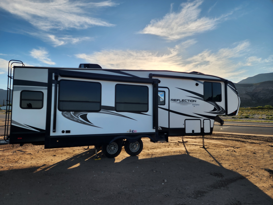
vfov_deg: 58.9
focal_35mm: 23
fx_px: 181
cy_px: 102
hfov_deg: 73.9
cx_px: 136
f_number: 1.8
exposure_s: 1/703
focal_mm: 6.4
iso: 12
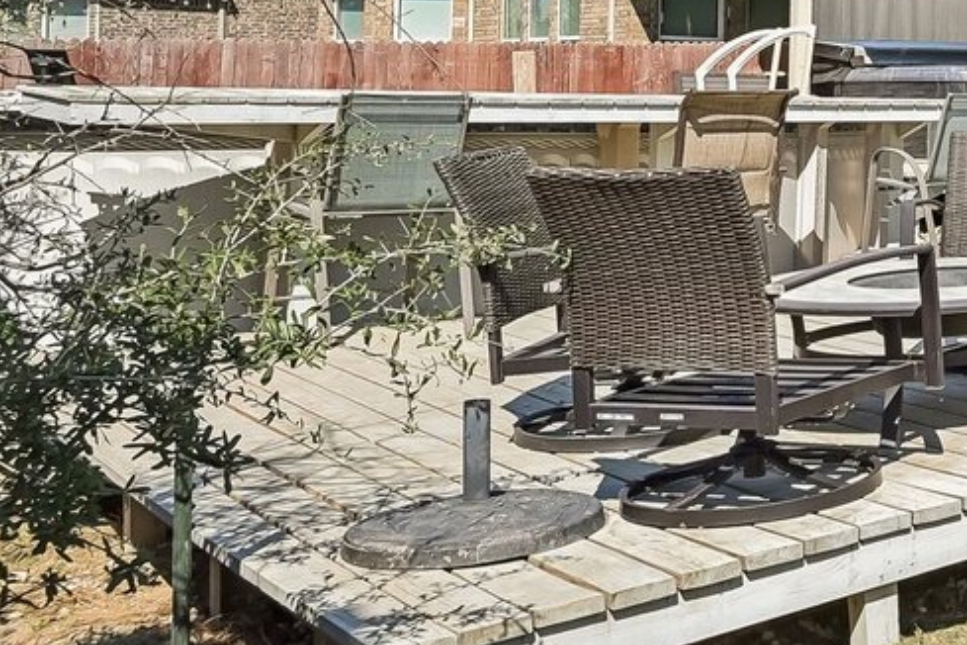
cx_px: 1598
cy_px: -226
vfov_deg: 22.4
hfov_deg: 24.4
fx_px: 1424
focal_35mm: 53
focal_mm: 16
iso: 400
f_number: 8
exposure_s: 1/500
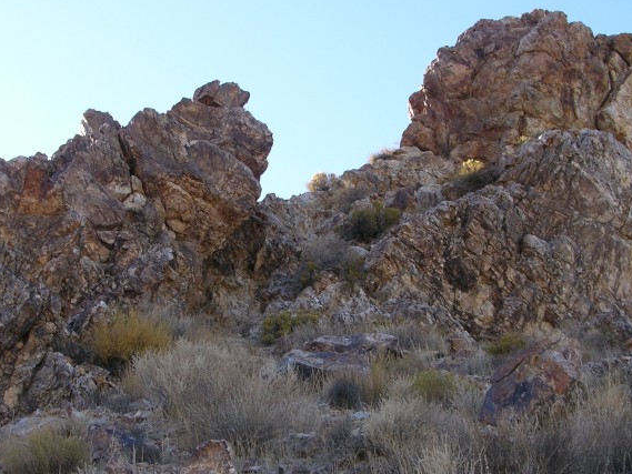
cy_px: 296
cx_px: 263
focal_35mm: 63
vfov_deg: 23.2
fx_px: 1150
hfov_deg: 30.7
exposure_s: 1/122
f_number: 4.5
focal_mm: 8.9
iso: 50
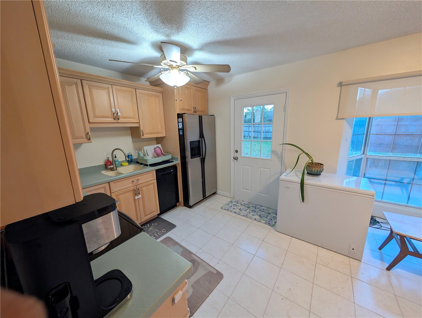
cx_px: 211
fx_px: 146
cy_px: 159
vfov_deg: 94.6
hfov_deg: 110.5
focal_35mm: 12
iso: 58
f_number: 1.7
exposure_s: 1/40
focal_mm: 2.02
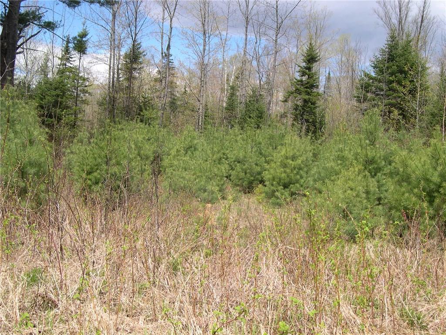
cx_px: 223
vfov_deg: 37.7
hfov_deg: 49.0
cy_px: 168
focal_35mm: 38
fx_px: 490
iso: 100
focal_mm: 8
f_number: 7.6
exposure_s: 1/141
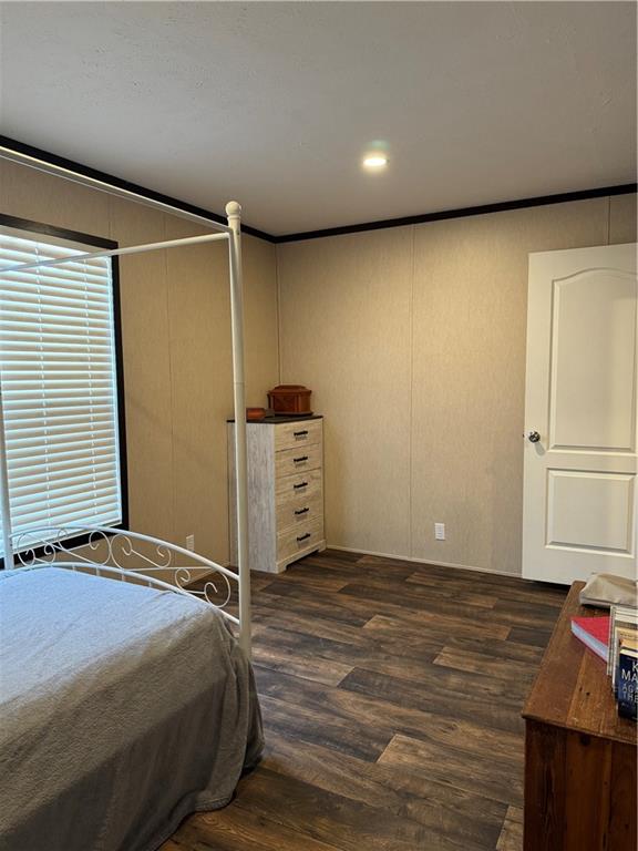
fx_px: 590
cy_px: 426
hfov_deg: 56.8
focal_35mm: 24
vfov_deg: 71.6
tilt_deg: -5.2
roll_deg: +1.5
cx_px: 319
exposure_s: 1/60
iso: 320
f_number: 1.78
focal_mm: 6.86
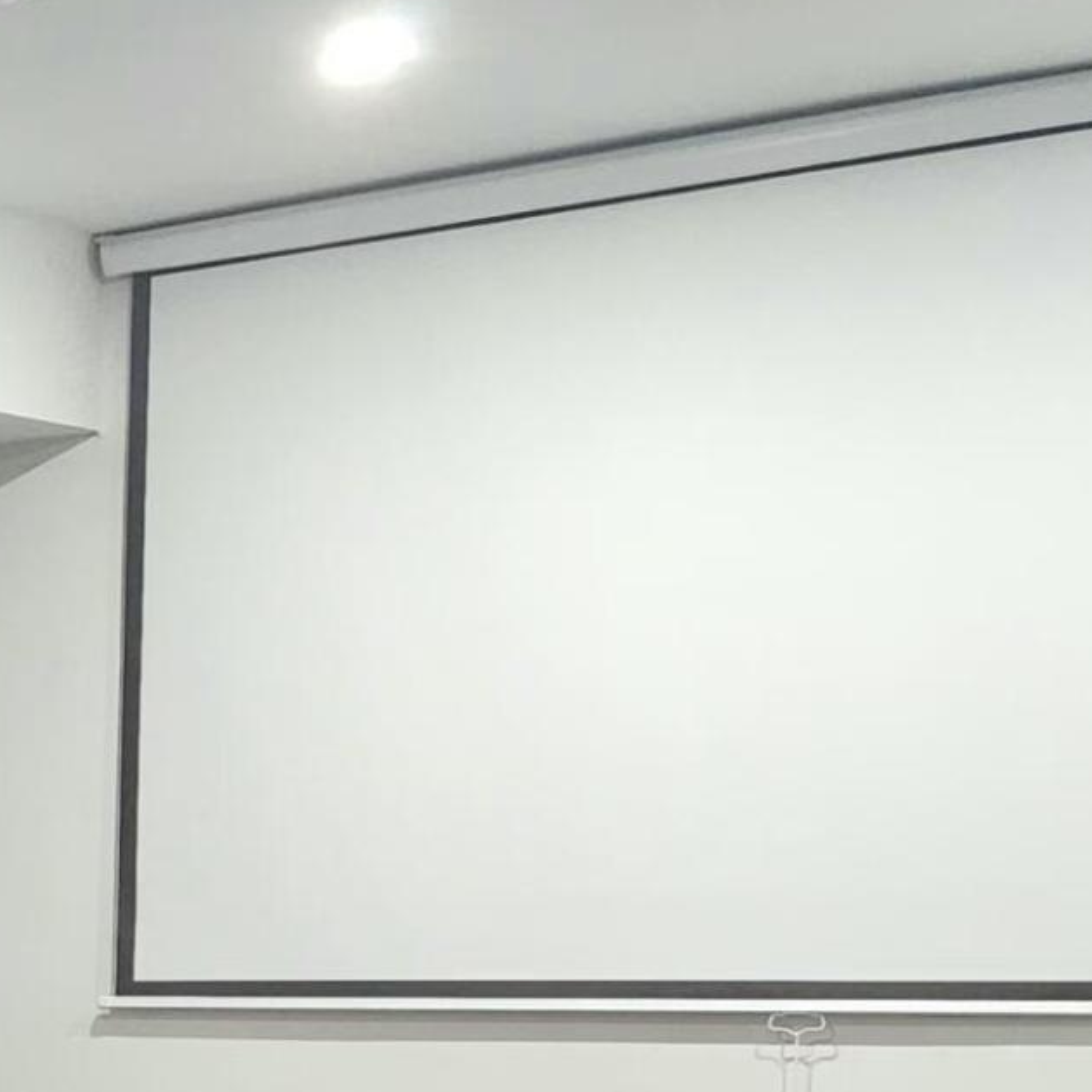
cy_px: 1215
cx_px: -964
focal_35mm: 93
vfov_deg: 18.0
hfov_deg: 15.6
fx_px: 3319
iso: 1000
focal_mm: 5.4
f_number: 1.8
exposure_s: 1/120
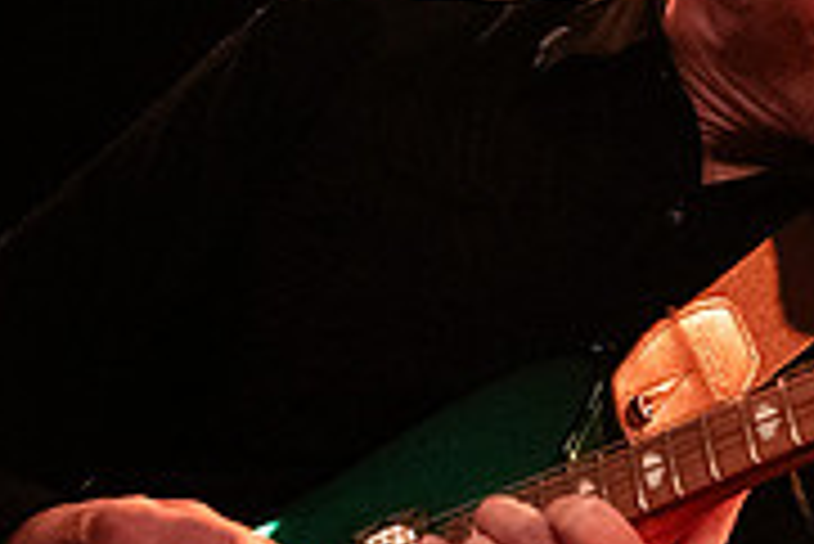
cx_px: 823
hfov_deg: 8.3
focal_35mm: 248
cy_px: 283
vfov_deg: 5.6
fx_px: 5612
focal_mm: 70
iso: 2500
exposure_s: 1/125
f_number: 3.2
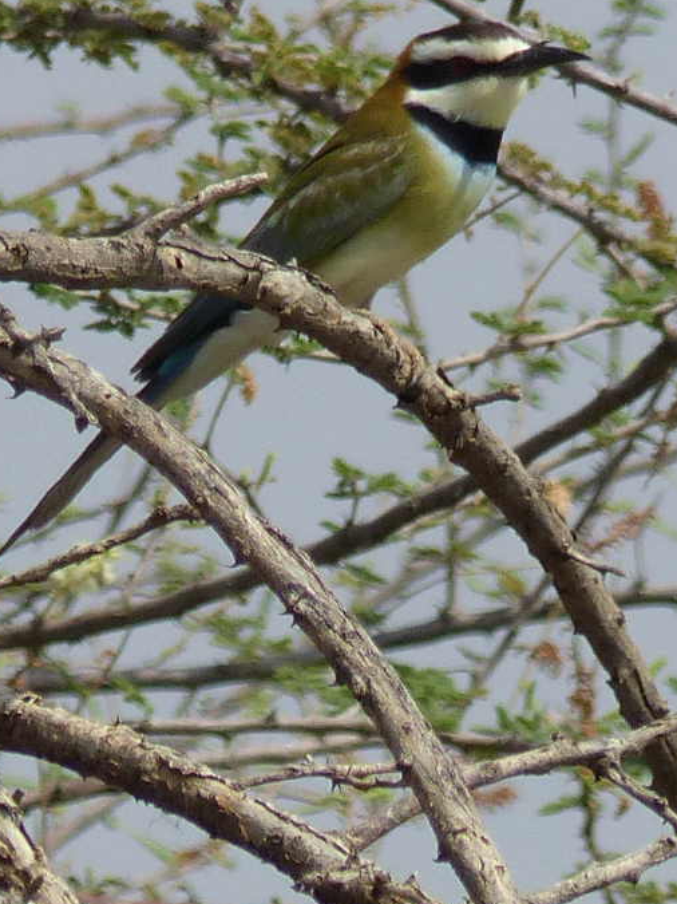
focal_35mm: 889
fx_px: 23189
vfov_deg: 2.2
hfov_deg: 1.7
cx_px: 377
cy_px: 287
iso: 100
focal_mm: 108
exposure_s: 1/1300
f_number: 4
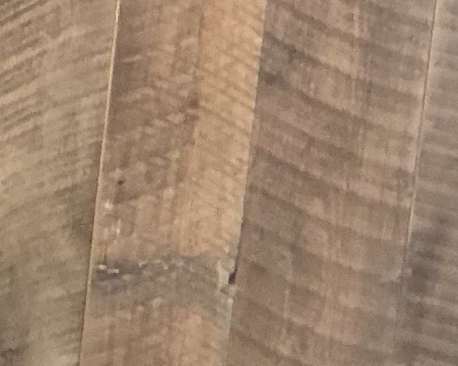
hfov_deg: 8.9
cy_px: 449
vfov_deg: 8.6
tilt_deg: -12.0
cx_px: -908
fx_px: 2399
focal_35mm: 177
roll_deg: -1.1
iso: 320
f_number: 1.8
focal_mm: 3
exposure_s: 1/30
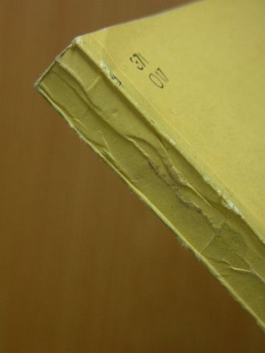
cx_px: 132
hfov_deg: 18.7
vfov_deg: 24.7
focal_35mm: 79
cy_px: 176
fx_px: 806
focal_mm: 13.2
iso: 50
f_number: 3.5
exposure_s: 1/43.6
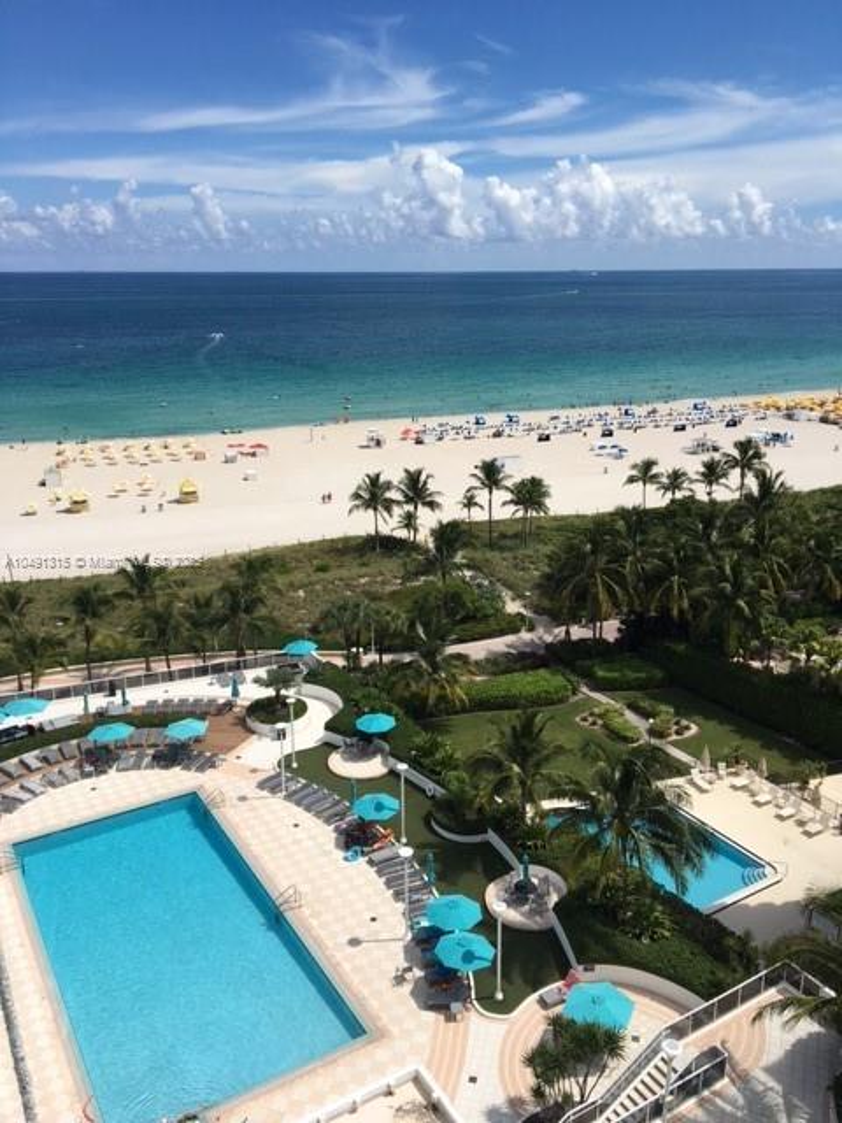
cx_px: 421
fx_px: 941
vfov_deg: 61.7
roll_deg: -0.1
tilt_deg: -18.0
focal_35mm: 29
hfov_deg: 48.2
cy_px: 562
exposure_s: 1/2849
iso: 25
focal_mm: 4.15
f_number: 2.2
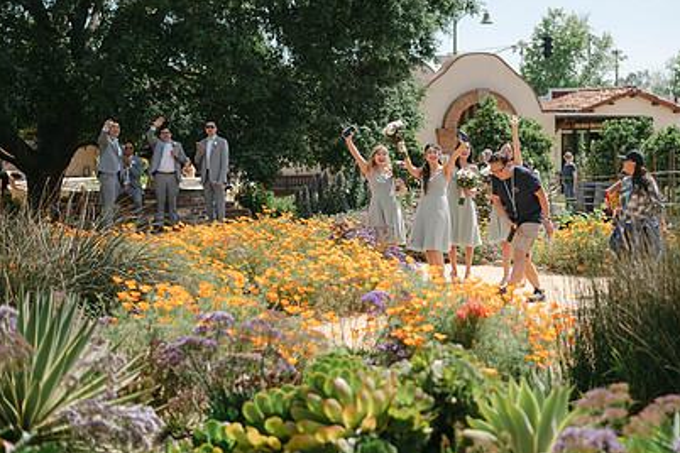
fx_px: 1379
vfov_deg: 18.6
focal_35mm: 73
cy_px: 157
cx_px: 474
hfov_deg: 27.5
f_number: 2
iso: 100
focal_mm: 50
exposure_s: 1/4000
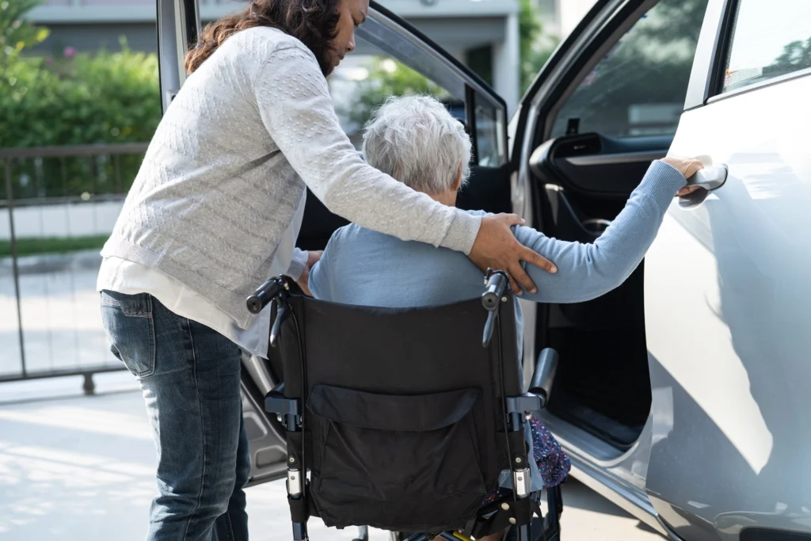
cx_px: 406
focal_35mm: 50
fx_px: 1126
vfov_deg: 27.0
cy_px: 270
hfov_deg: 39.6
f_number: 2.2
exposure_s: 1/500
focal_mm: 50
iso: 100
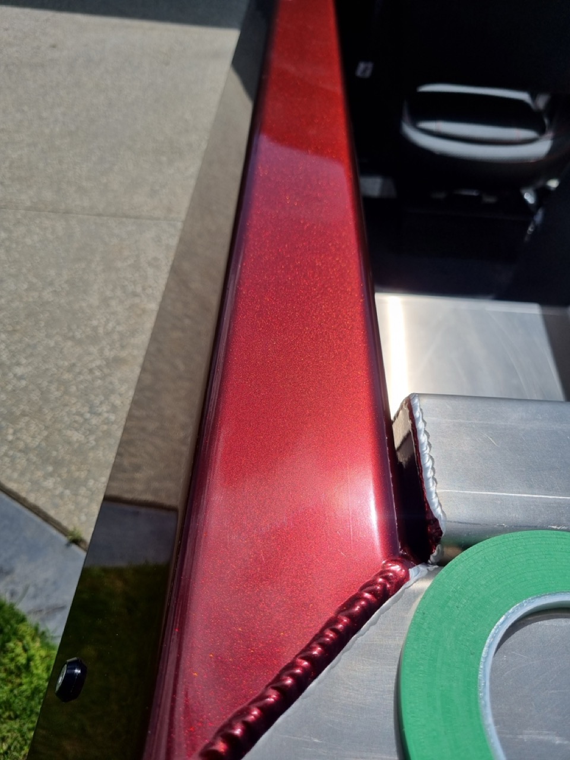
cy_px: 380
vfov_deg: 67.3
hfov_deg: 53.1
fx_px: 571
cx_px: 285
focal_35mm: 26
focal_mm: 5.4
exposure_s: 1/11008
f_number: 1.8
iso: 50
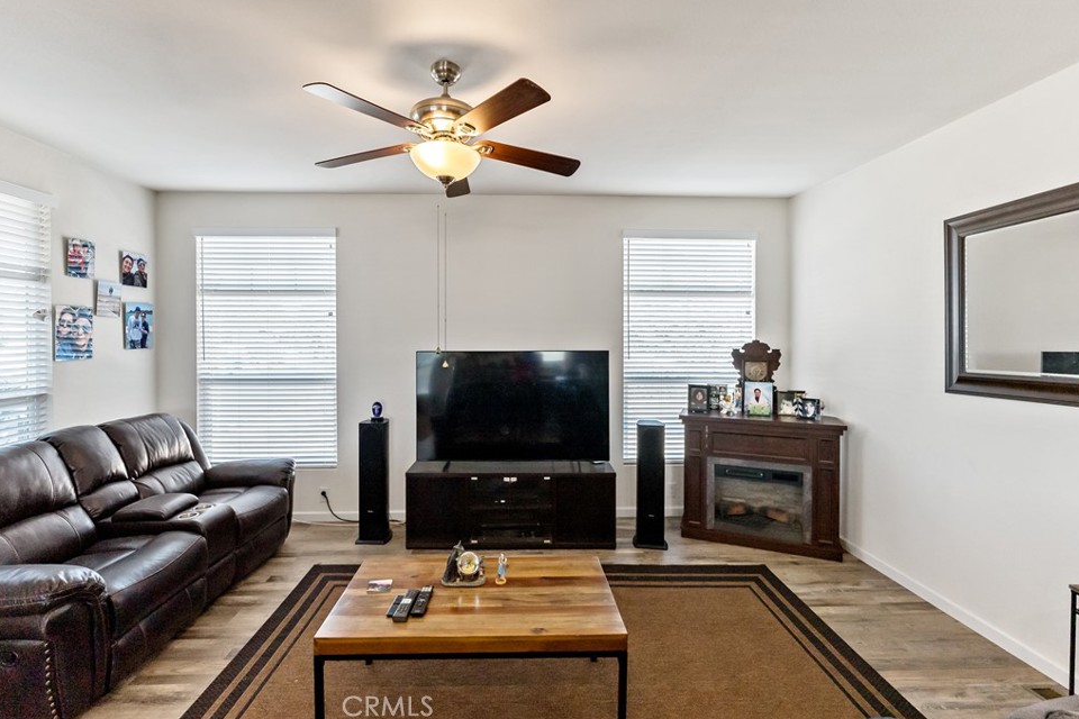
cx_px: 519
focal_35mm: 16
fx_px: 480
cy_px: 339
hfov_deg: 96.7
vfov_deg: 73.7
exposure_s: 1/160
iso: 640
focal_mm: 15
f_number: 4
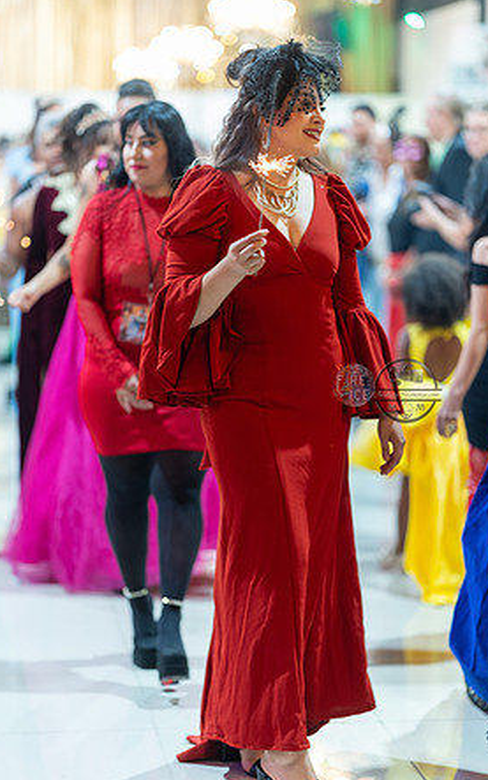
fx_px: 1872
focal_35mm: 88
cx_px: 255
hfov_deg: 14.9
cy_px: 391
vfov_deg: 23.6
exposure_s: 1/160
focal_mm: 85
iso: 800
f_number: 1.4
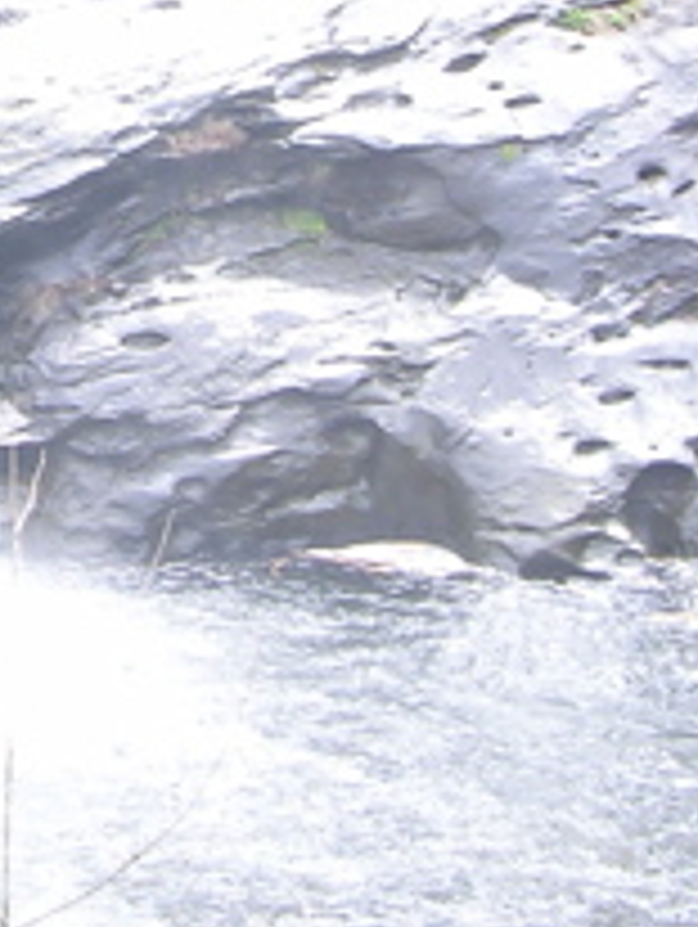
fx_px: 3166
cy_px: 54
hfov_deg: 12.3
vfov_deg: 16.4
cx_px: -171
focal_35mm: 118
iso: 50
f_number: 2.8
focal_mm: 5.8
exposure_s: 1/69.4
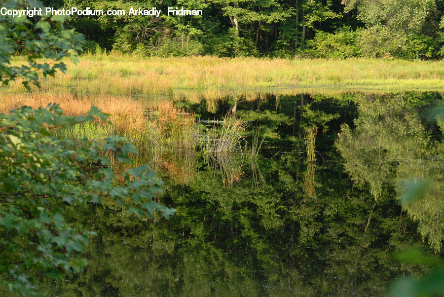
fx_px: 1296
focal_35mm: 105
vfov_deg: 13.1
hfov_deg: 19.4
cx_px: 222
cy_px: 148
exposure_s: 1/90
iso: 100
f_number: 6.3
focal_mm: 70
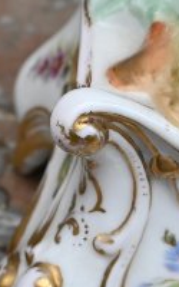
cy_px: -11
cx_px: -122
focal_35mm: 179
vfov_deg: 11.6
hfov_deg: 7.2
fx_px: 1393
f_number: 4
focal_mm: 19.5
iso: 200
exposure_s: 1/250
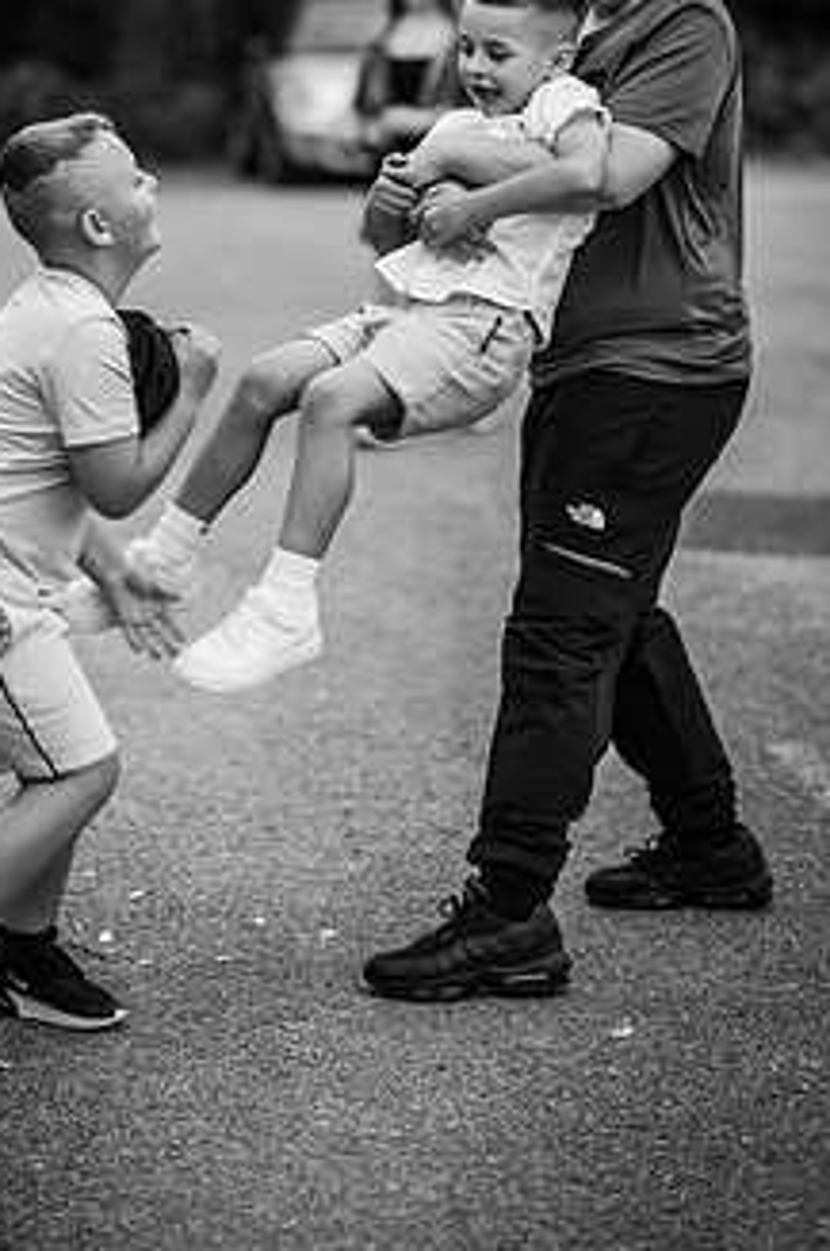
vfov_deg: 17.5
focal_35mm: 117
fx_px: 4059
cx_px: 335
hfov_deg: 11.7
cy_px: 402
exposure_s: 1/200
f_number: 1.8
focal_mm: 85
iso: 560
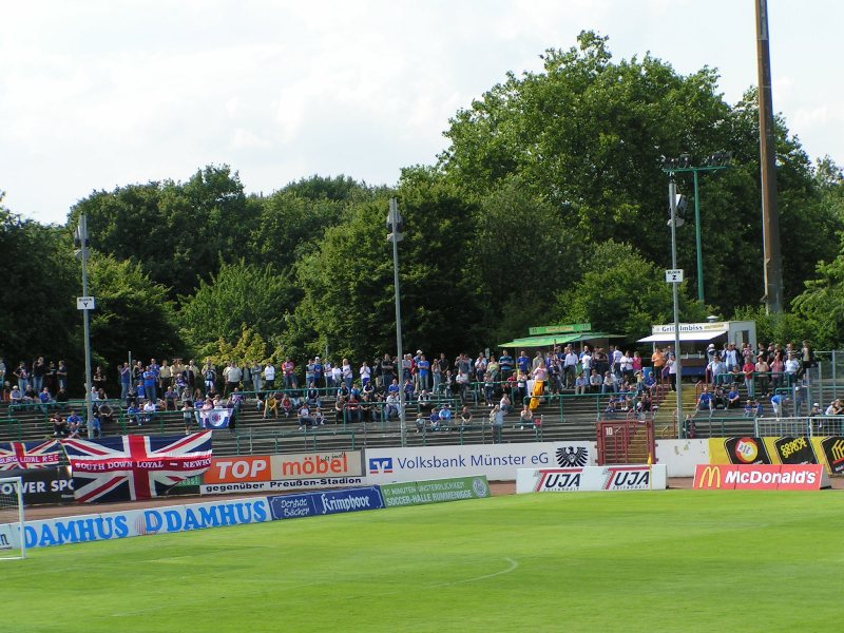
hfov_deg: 15.8
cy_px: 316
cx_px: 422
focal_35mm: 125
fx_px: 3048
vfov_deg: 11.9
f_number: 5.6
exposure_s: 1/250
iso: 50
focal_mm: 19.1
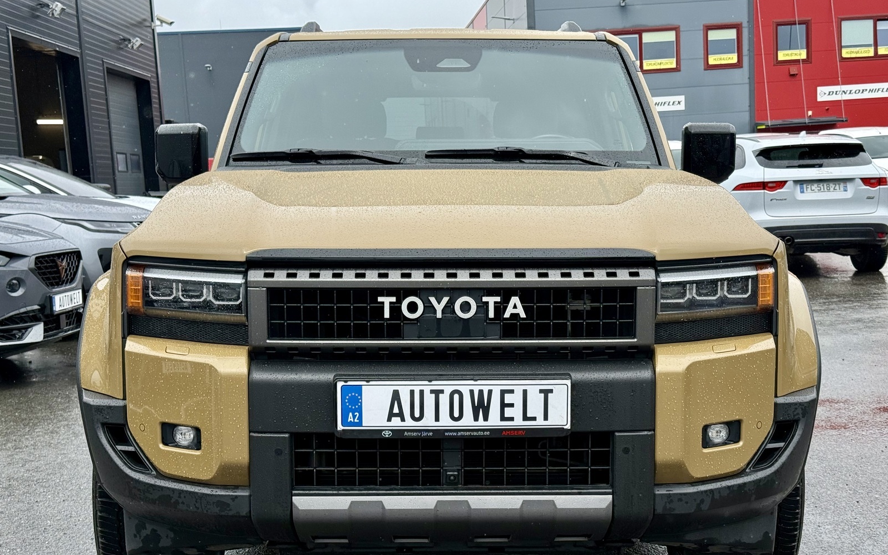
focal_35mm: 51
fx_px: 1234
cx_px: 444
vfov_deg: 25.3
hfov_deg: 39.6
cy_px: 320
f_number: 1.78
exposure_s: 1/2494
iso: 64
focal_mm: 6.76
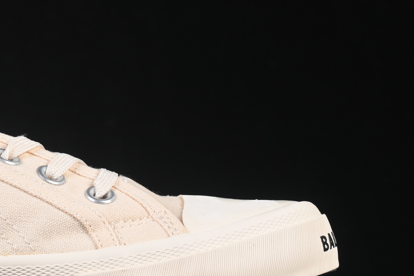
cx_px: -27
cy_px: 105
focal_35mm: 194
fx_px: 2231
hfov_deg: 10.5
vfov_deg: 7.1
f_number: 8
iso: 160
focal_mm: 50
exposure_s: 1/80
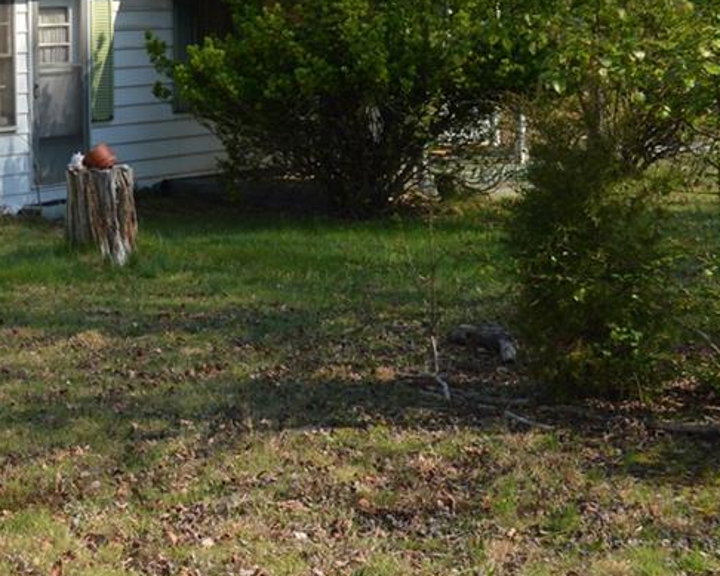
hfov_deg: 23.7
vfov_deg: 19.7
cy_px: 93
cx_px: -4
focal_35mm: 77
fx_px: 1641
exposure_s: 1/200
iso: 100
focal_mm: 26
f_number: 8
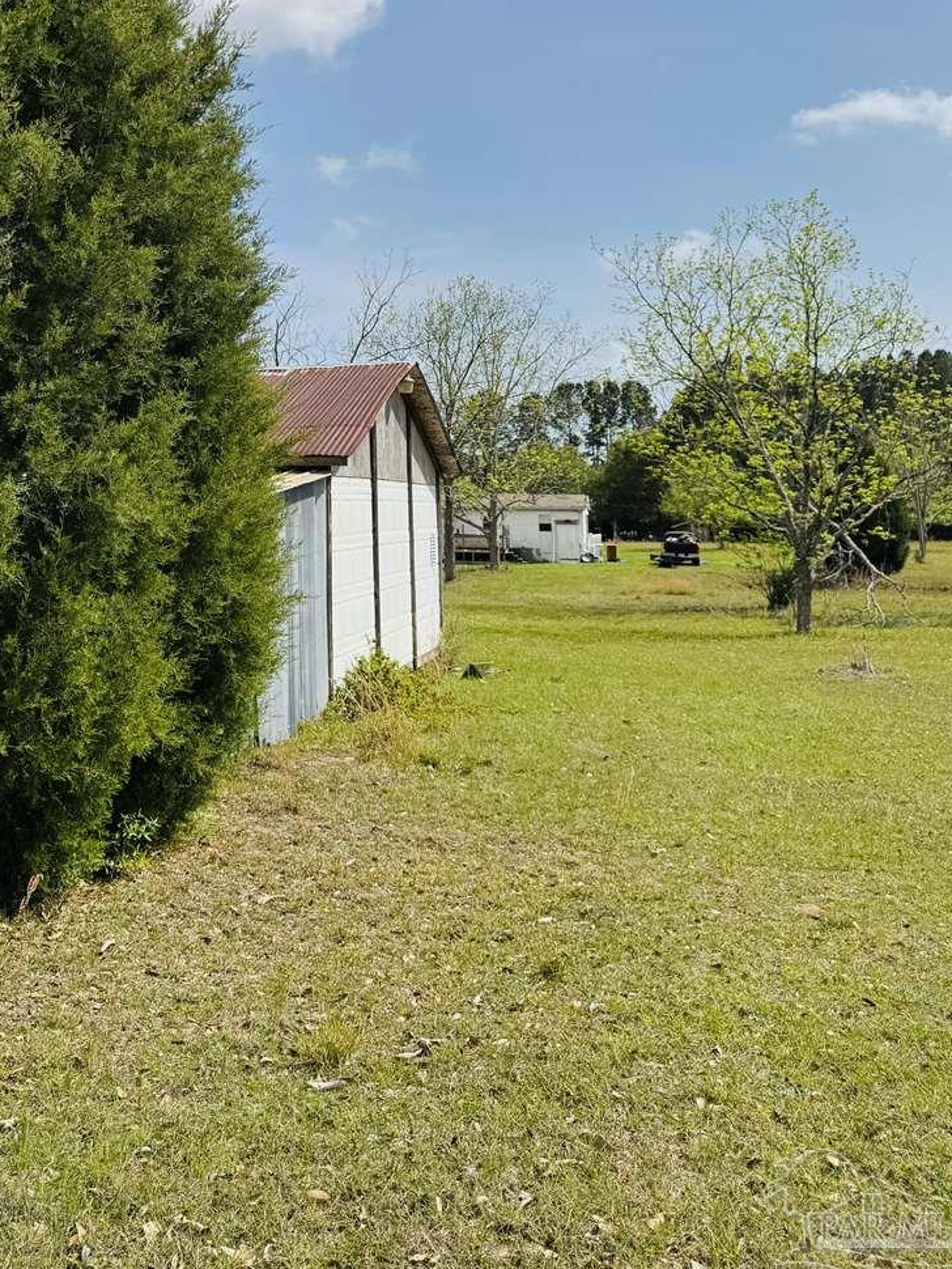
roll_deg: -0.7
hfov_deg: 36.9
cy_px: 287
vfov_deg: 46.8
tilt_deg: +11.4
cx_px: 245
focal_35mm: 38
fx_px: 1393
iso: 80
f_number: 1.78
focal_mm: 6.76
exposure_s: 1/7937
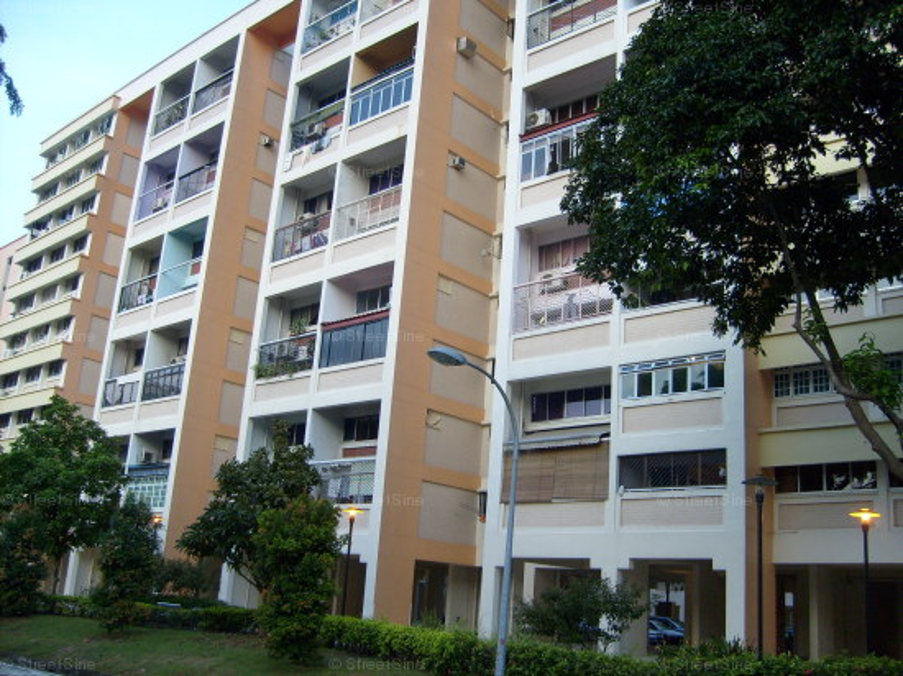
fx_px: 913
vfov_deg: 40.7
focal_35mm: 35
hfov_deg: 52.6
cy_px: 338
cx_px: 452
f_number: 2.8
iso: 80
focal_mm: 5.8
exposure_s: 1/60
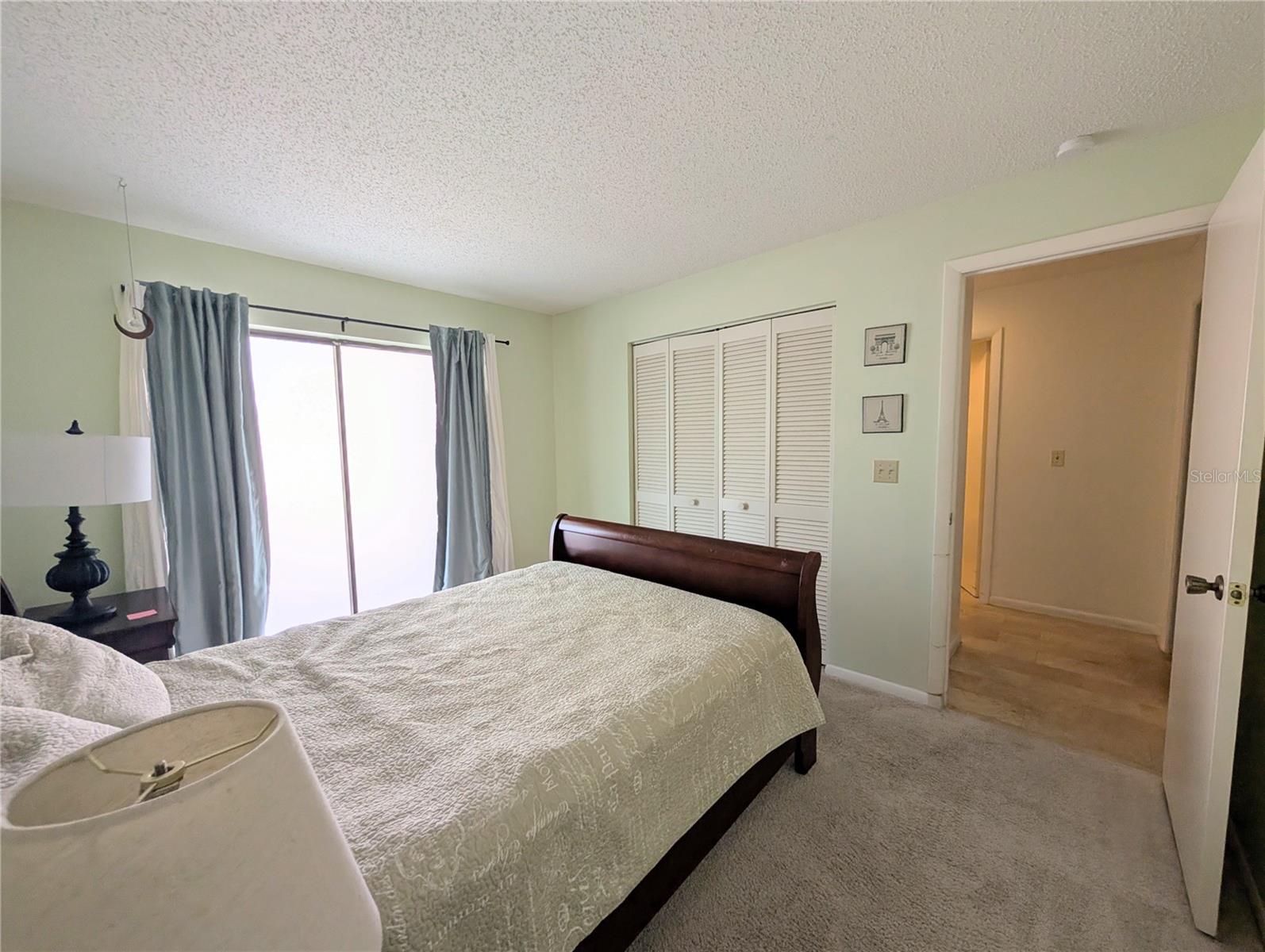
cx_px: 632
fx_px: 439
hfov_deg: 110.5
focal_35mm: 12
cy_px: 476
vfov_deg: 94.6
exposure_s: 1/131
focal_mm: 2.02
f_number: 1.7
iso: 41
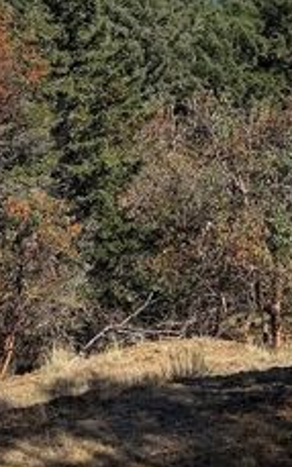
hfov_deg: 18.3
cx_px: 178
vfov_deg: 27.3
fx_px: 905
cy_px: -4
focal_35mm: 71
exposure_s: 1/4673
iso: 80
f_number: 1.78
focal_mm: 6.76
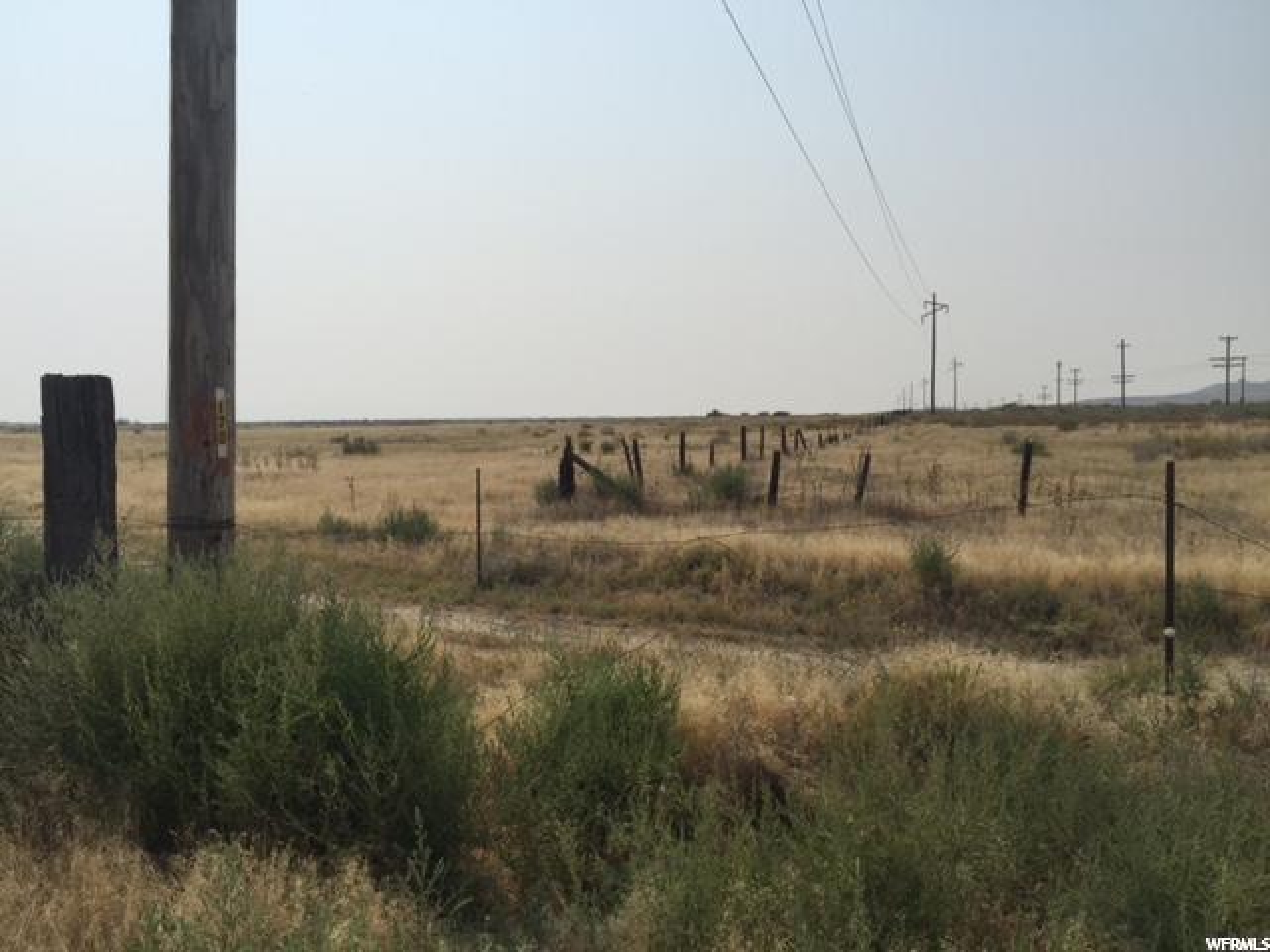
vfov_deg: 48.2
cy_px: 476
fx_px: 1064
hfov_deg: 61.7
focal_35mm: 29
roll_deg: +0.7
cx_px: 635
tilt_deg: -2.3
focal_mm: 4.15
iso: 32
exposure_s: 1/5650
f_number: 2.2
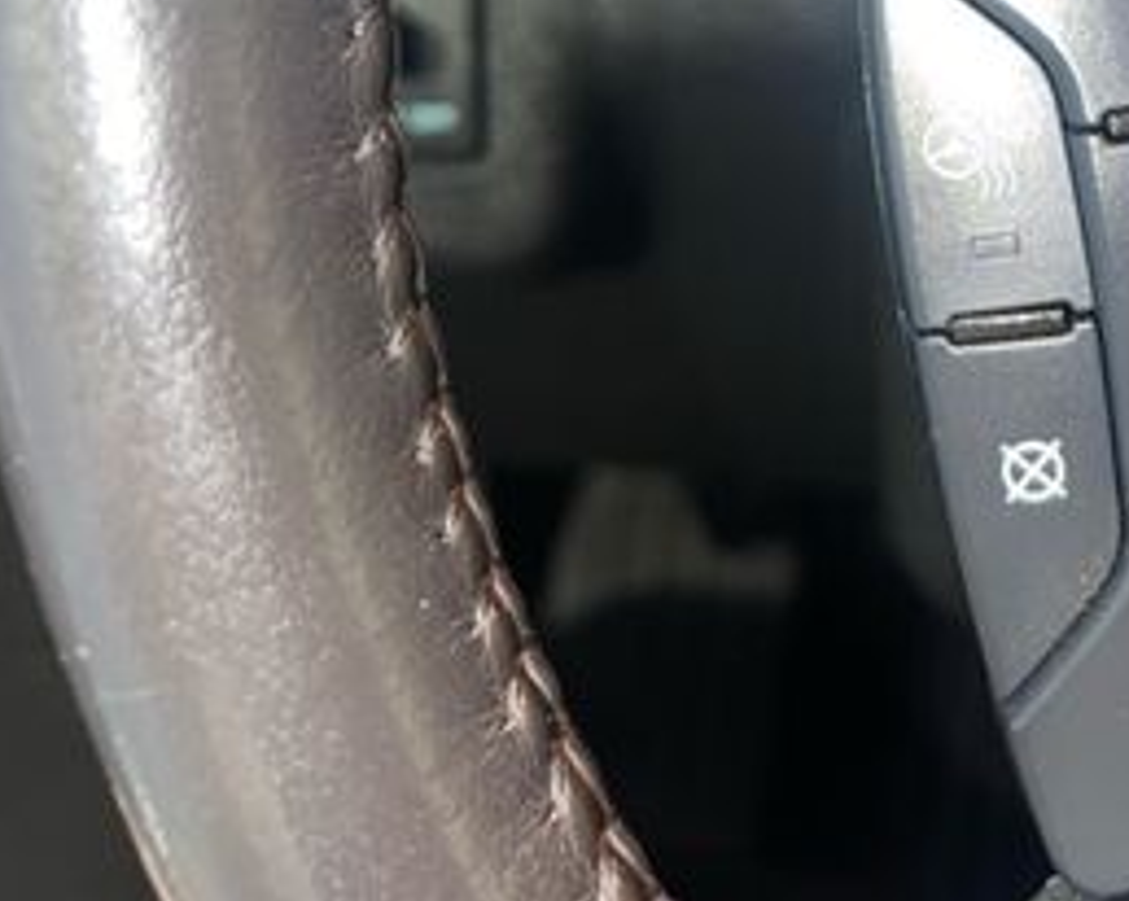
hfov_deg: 28.9
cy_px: 136
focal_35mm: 63
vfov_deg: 23.7
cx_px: 1011
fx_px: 2103
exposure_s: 1/4
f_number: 1.6
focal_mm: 5.1
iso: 50
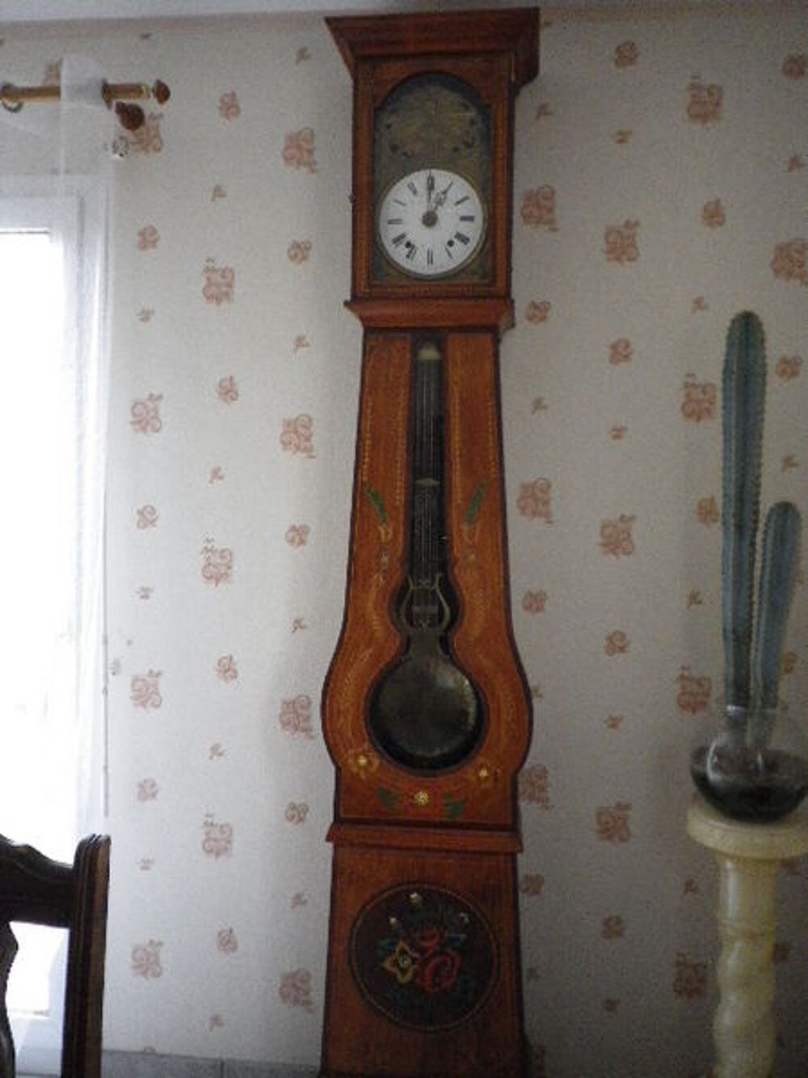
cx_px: 404
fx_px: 871
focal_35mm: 28
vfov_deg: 63.4
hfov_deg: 49.8
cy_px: 539
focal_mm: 5.05
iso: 640
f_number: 3.5
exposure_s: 1/50
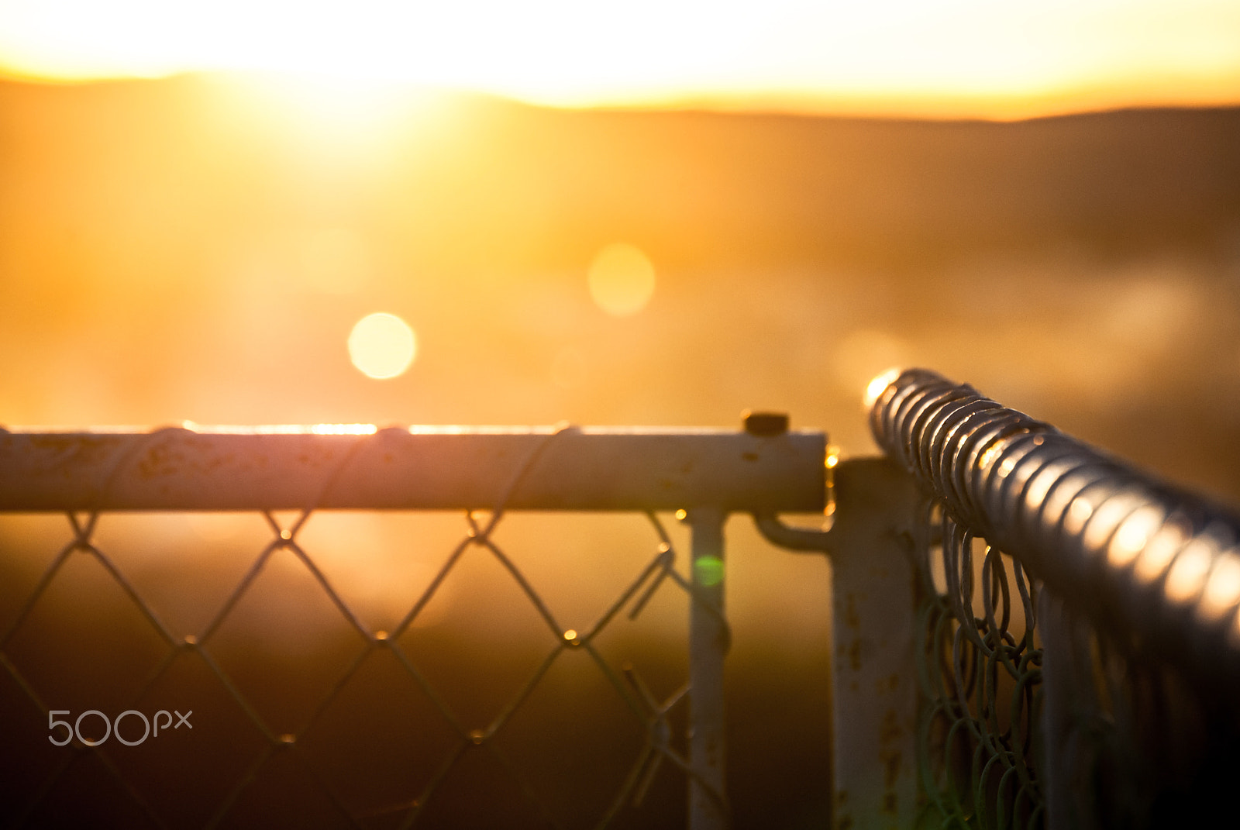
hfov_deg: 10.5
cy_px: 415
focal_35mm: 195
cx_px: 620
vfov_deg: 7.1
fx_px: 6725
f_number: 7.1
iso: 200
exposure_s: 1/160
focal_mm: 130
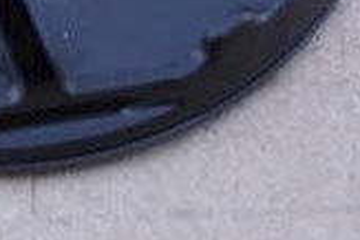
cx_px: 11
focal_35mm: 323
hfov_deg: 6.4
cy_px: -218
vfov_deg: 4.2
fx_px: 3232
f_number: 5.6
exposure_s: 1/160
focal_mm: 55
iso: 250
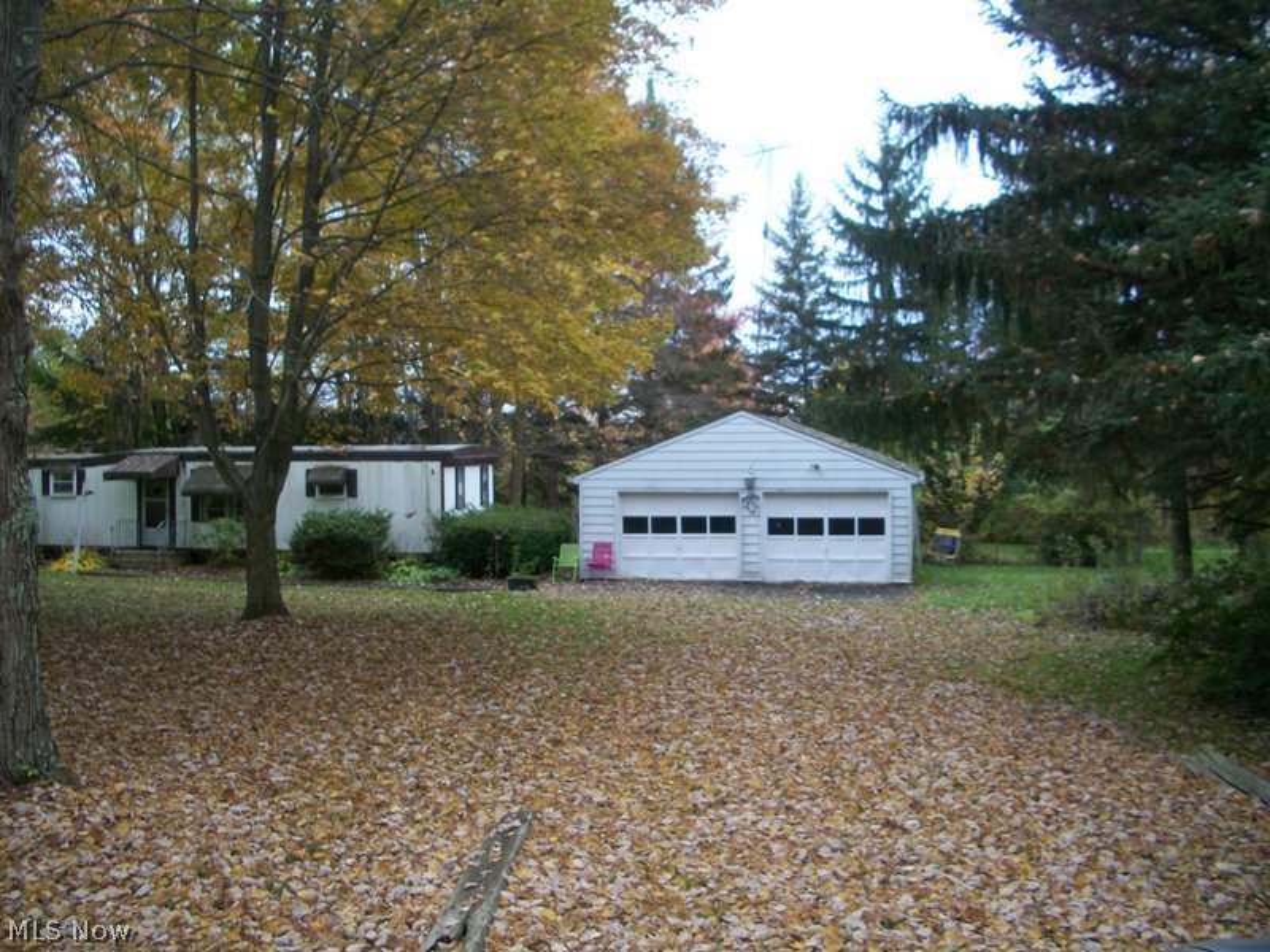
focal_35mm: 35
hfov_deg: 52.6
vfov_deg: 40.7
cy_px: 476
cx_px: 635
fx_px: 1284
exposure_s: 1/125
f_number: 3.1
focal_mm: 6.3
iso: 80
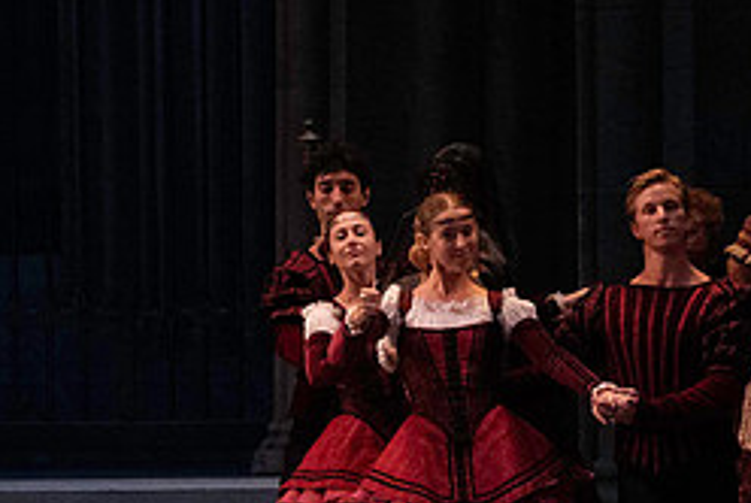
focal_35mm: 467
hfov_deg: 4.4
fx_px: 9753
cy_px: 341
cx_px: 551
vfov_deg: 3.0
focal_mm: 200
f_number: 7.1
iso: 12800
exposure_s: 1/400
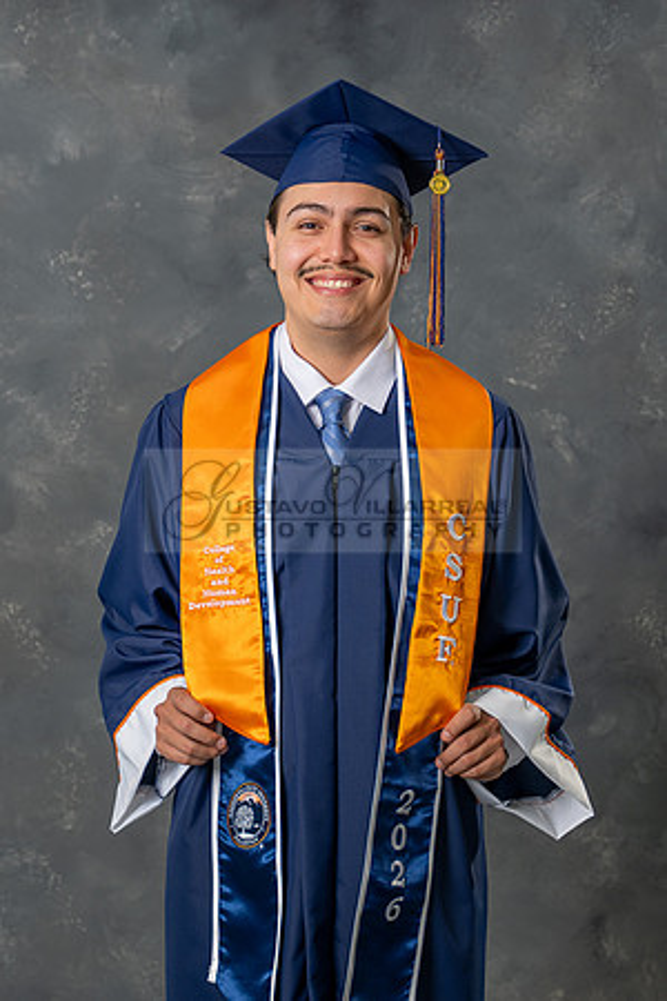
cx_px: 338
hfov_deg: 15.8
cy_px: 495
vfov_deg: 23.5
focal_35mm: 86
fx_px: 2401
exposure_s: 1/200
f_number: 3.5
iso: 200
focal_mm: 54
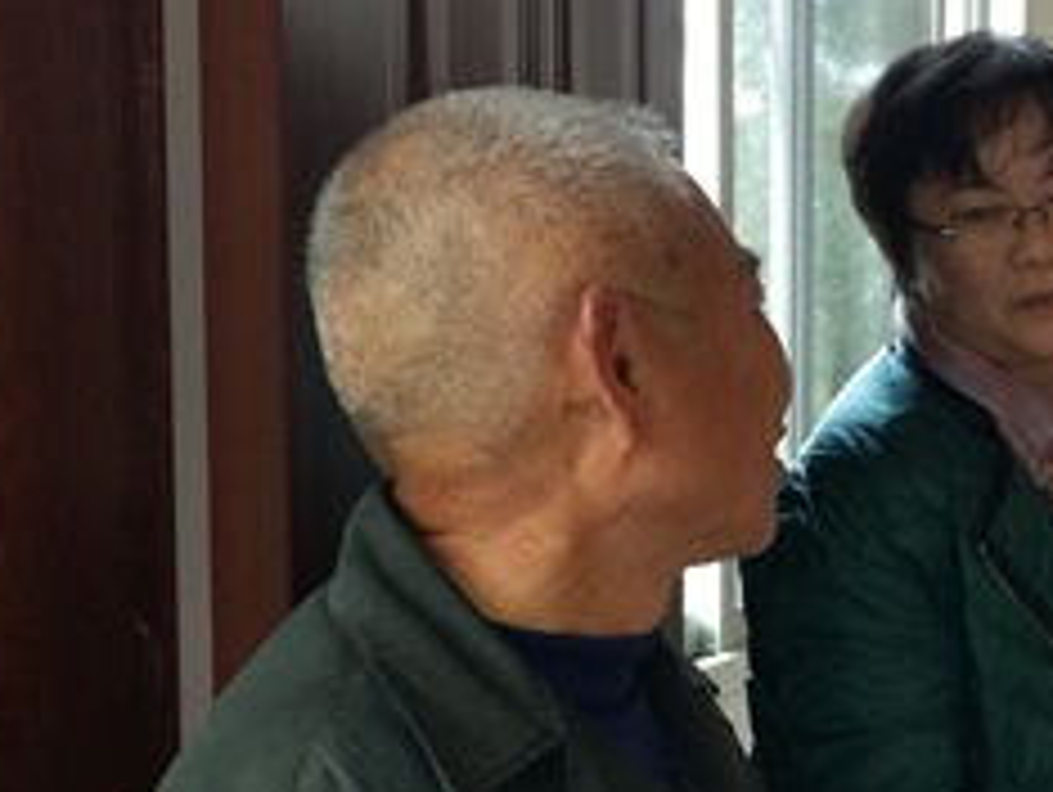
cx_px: 1058
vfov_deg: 22.8
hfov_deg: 28.4
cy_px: 547
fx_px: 1949
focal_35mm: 64
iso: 300
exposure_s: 1/50
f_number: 2
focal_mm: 4.12
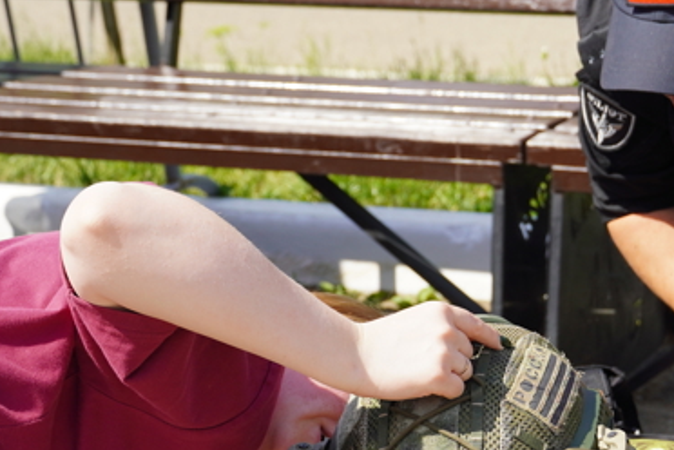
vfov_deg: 10.8
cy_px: 230
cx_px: 467
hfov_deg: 16.1
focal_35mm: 127
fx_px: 2378
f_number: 5.6
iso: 100
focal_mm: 42
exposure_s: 1/400
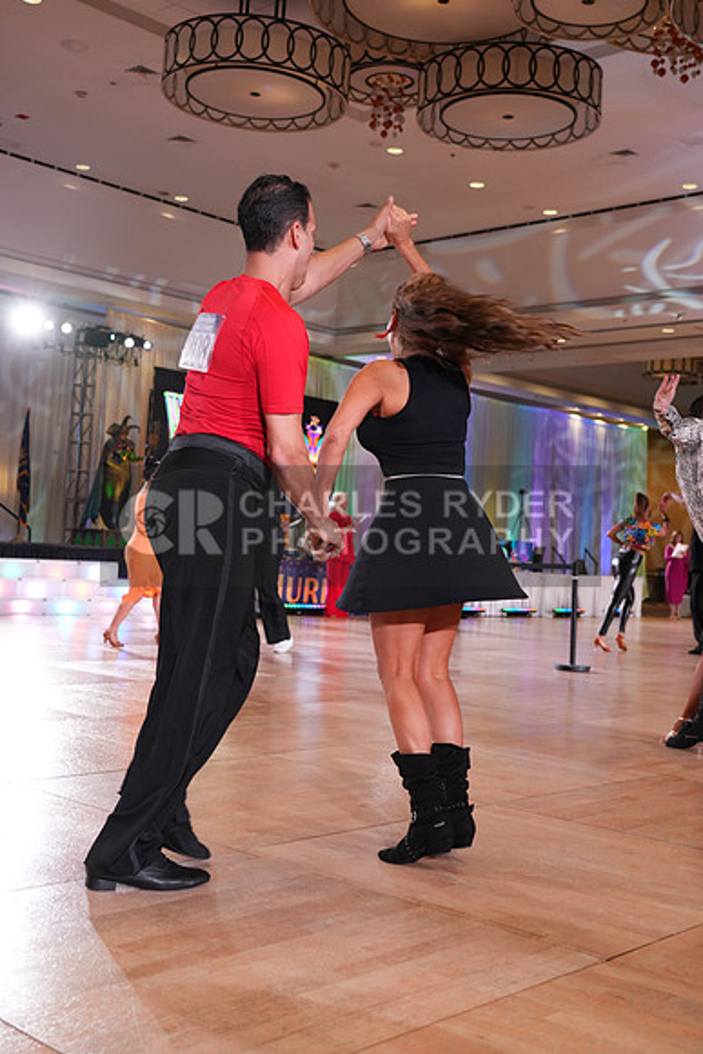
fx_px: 1142
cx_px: 352
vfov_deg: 49.5
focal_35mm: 39
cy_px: 527
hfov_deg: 34.2
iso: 1600
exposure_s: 1/320
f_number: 4
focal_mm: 39
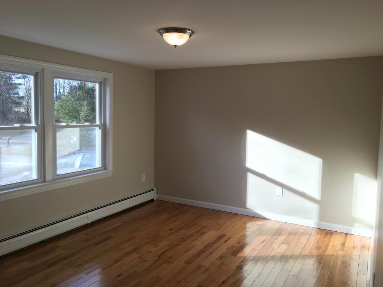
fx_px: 321
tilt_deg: -4.6
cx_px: 192
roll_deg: -1.2
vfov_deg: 48.2
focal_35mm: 29
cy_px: 144
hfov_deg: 61.7
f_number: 2.2
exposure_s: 1/120
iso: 25
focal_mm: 4.15
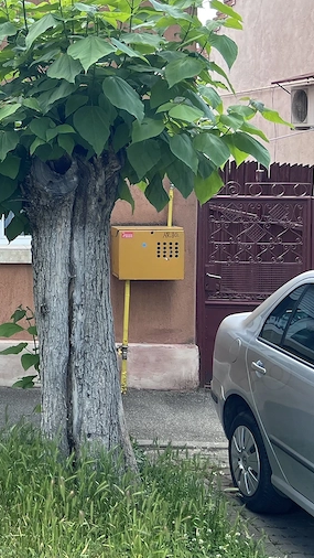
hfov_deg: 18.0
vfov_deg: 36.8
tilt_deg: -2.0
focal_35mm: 56
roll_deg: +0.3
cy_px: 182
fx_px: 828
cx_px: -214
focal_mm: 5.7
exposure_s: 1/511
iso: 50
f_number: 1.5
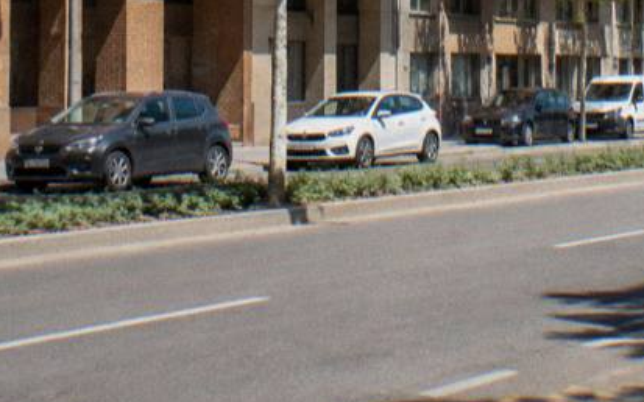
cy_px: -58
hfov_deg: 17.2
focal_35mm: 116
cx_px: 773
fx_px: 2036
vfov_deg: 11.1
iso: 800
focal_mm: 47
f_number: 7.1
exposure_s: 1/500
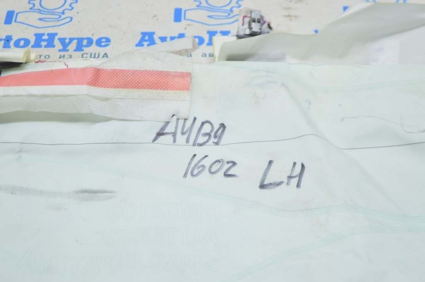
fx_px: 920
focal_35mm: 78
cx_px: 212
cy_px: 141
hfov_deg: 26.0
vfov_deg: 17.5
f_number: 5.6
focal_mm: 52
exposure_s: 1/20
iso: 400
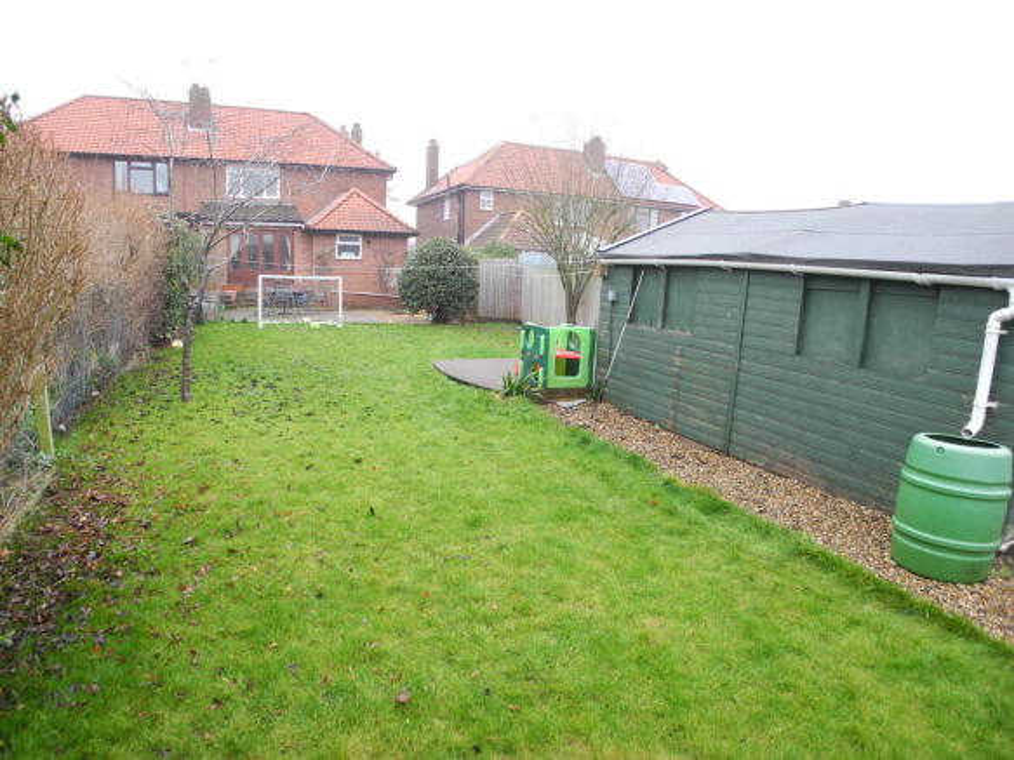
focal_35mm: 28
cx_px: 507
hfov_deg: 63.5
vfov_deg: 49.7
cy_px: 380
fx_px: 820
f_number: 2.8
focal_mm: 6
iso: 100
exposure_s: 1/41
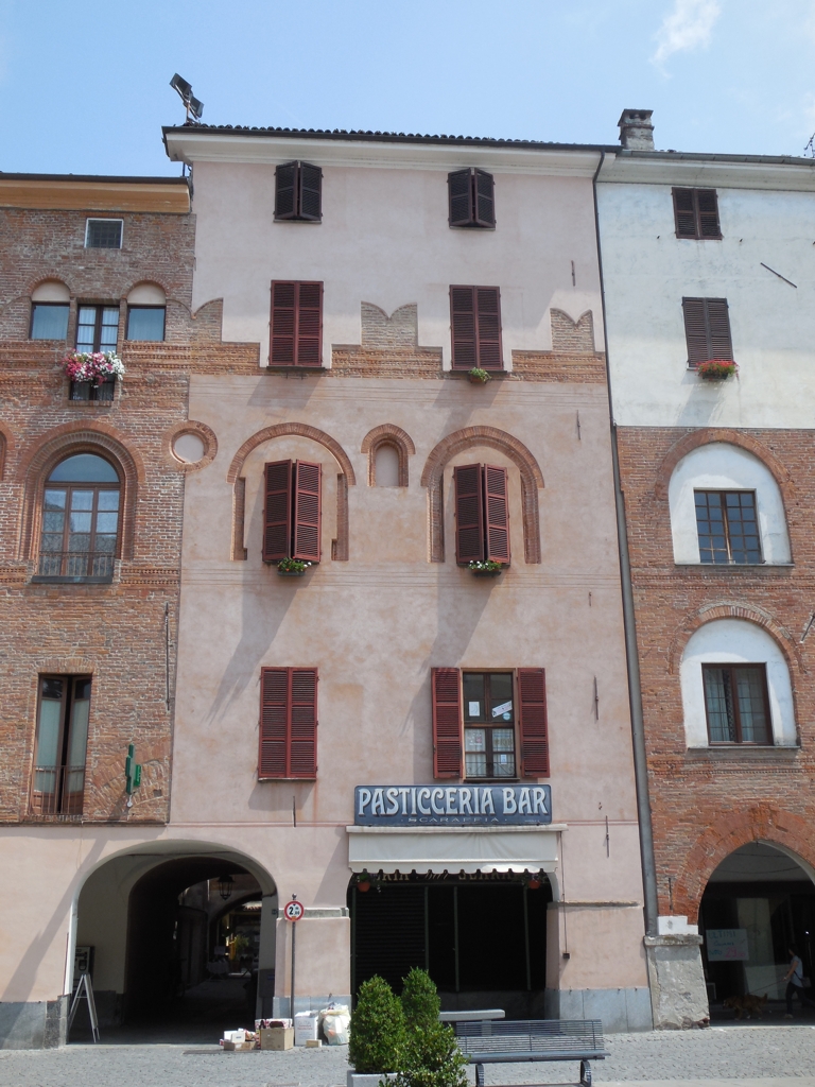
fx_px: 1256
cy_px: 544
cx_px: 408
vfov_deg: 46.8
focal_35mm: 40
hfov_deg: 36.0
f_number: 3.6
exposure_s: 1/1250
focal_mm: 7.1
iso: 125
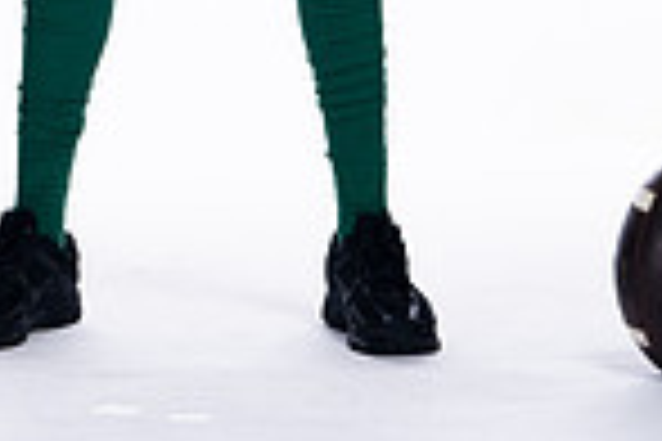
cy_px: -544
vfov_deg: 4.1
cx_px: 257
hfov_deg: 6.2
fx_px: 6068
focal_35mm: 330
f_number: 6.3
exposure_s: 1/250
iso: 400
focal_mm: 108
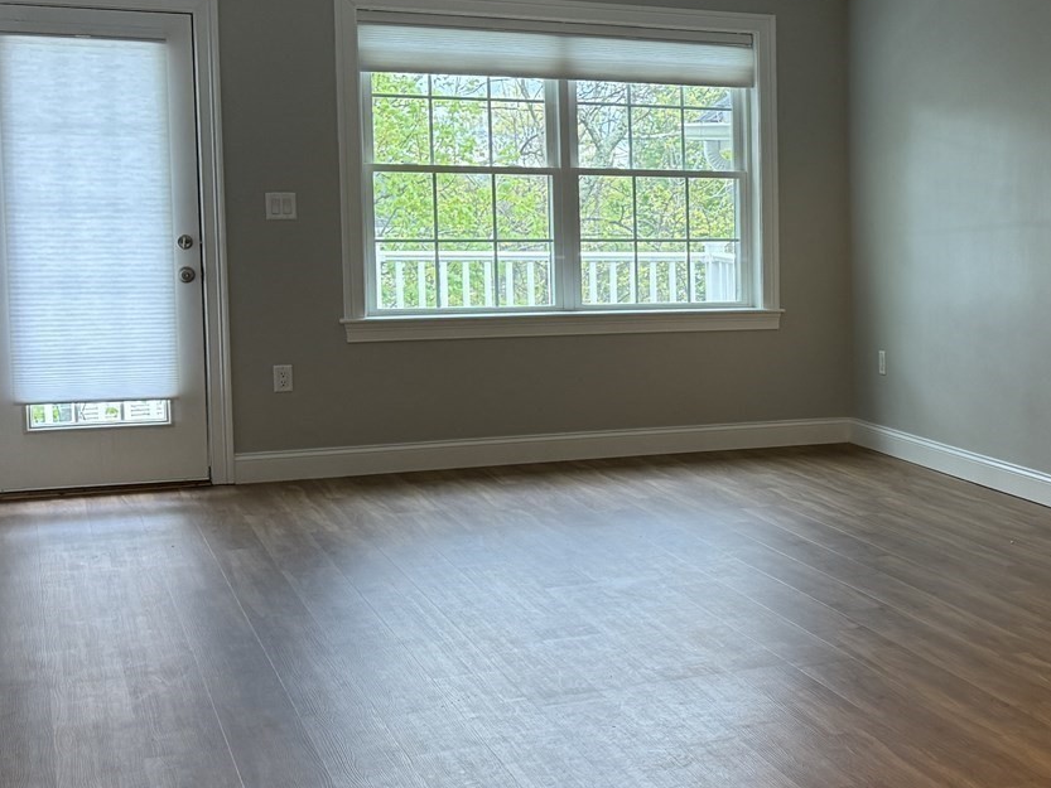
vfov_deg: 24.8
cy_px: 364
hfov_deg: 29.5
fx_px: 1792
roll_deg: +0.1
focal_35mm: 59
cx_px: 1151
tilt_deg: -6.0
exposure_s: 1/120
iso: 160
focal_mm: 6.76
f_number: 1.78
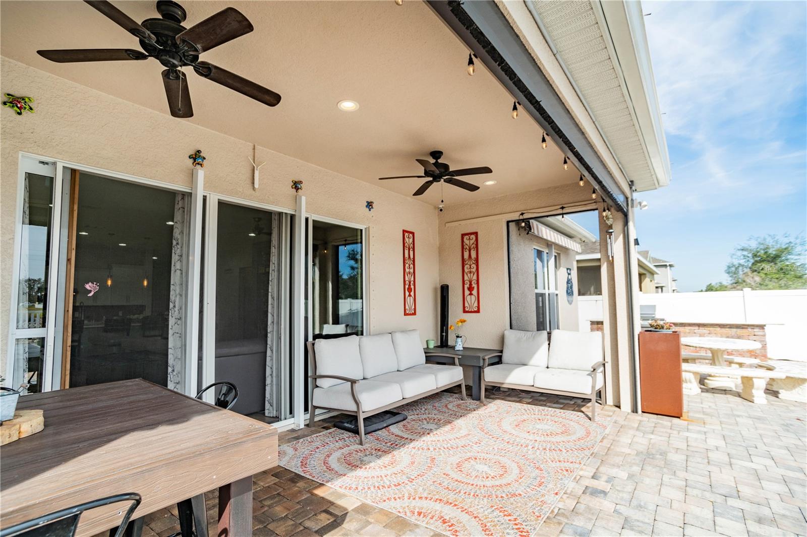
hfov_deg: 93.3
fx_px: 381
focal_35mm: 17
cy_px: 268
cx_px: 404
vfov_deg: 70.4
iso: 50
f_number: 6.3
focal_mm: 17
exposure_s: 1/320
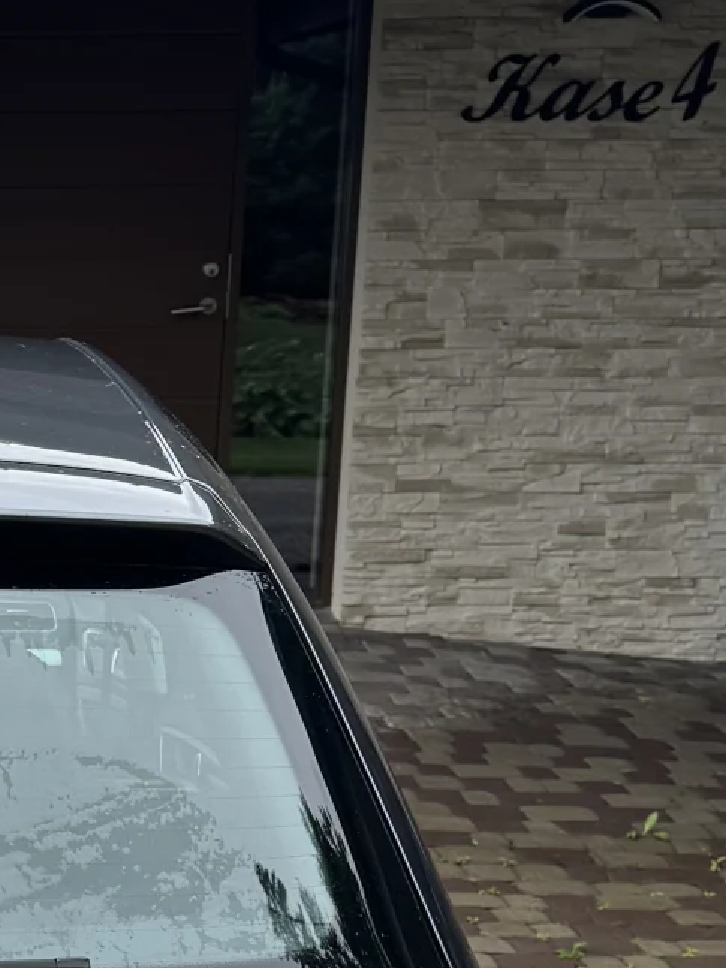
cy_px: 848
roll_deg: -0.5
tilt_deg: -12.4
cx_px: -383
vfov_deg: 20.3
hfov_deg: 14.4
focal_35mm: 95
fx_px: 2657
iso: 80
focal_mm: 6.76
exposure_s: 1/1366
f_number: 1.78
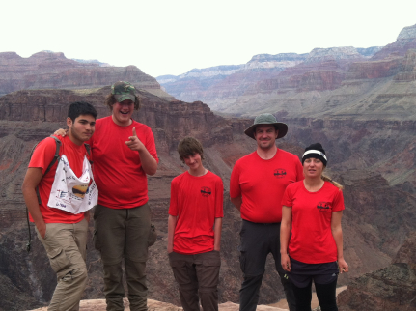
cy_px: 213
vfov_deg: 27.7
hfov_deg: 36.9
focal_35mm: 52
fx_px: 624
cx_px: 212
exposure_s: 1/323
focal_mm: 3.85
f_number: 2.8
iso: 80
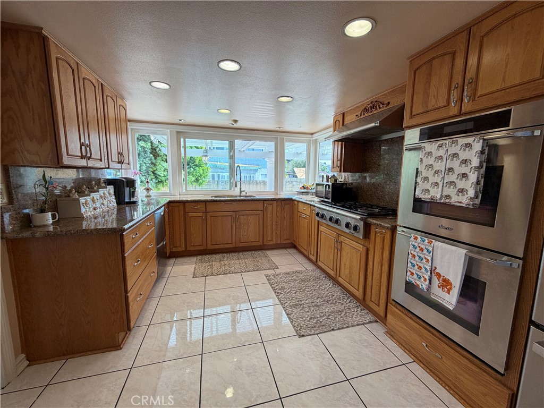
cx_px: 272
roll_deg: -0.6
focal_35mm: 14
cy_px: 204
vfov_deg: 85.7
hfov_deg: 102.1
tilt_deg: -7.2
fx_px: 220
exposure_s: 1/120
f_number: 2.2
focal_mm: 2.22
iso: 64
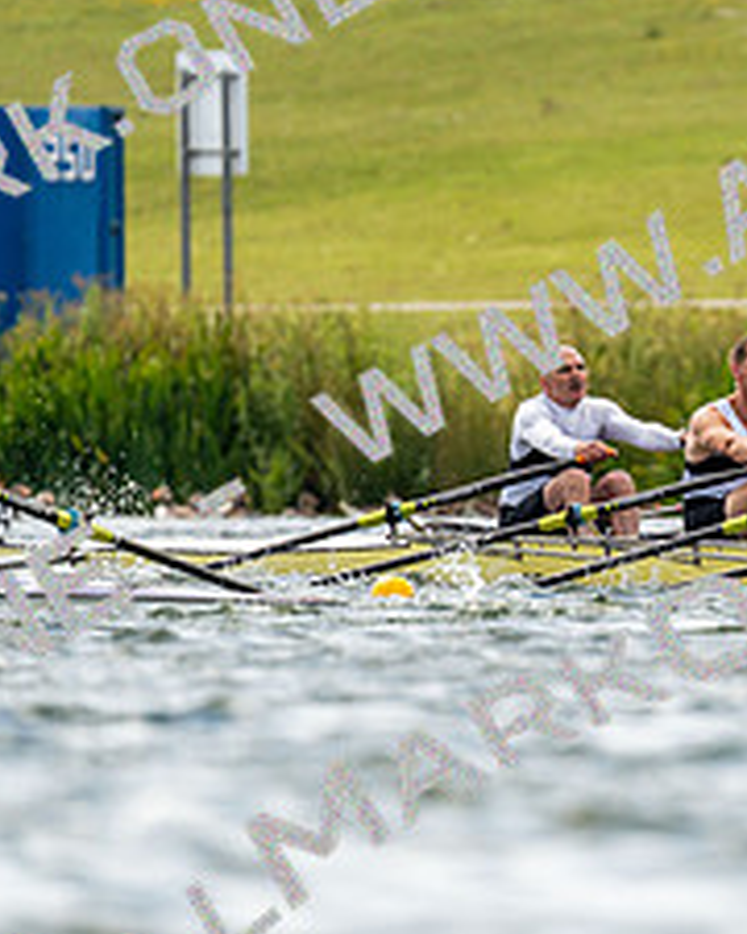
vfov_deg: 1.3
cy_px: 475
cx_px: 826
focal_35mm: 1452
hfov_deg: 1.1
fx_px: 40127
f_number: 6.3
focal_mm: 600
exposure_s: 1/2000
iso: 320
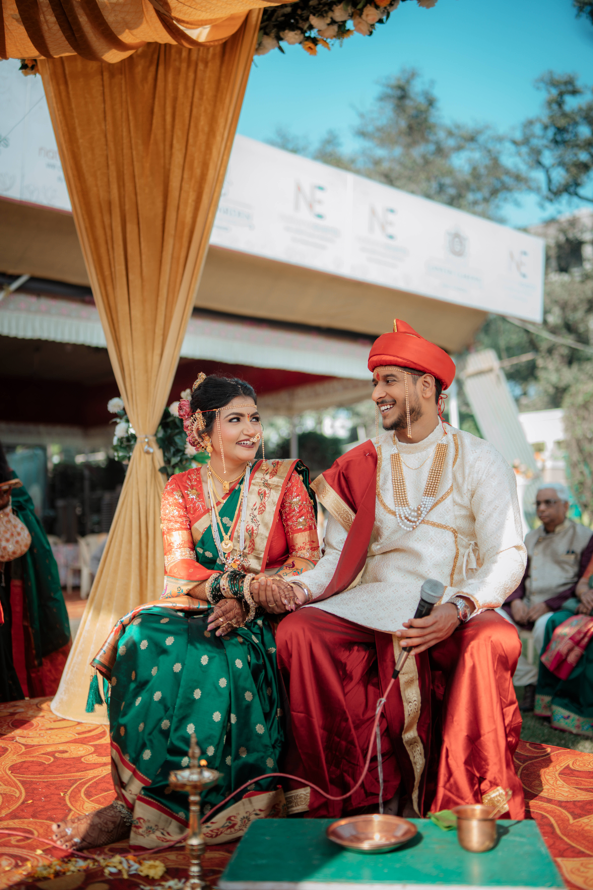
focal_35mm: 35
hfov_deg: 37.9
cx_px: 296
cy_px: 445
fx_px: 865
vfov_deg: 54.4
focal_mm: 35
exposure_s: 1/640
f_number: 1.4
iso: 50
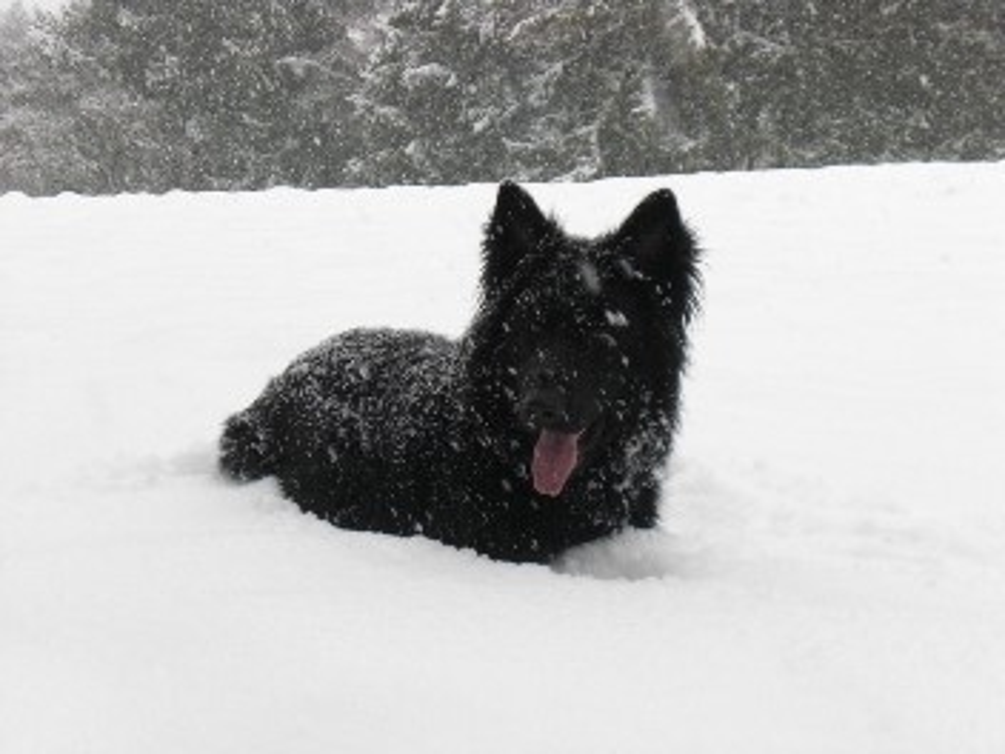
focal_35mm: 63
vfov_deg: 23.3
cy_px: 377
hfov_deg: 30.7
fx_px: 1829
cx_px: 502
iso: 200
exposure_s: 1/250
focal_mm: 10.4
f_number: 4
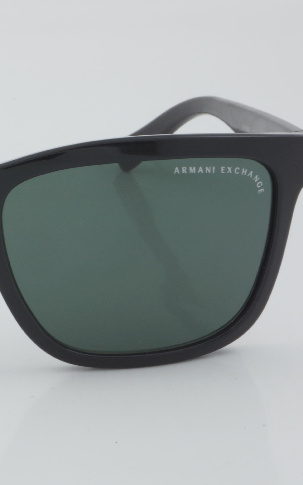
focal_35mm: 127
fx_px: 1675
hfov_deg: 10.2
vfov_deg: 16.5
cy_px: 243
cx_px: -49
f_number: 32
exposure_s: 1/3
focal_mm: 55
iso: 100
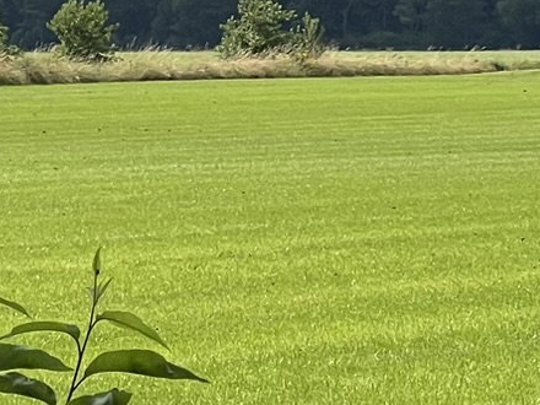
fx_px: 5585
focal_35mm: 358
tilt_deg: +1.4
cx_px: -392
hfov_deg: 5.5
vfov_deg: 4.1
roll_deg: -0.2
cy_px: -125
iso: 32
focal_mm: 9
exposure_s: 1/1220
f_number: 2.8
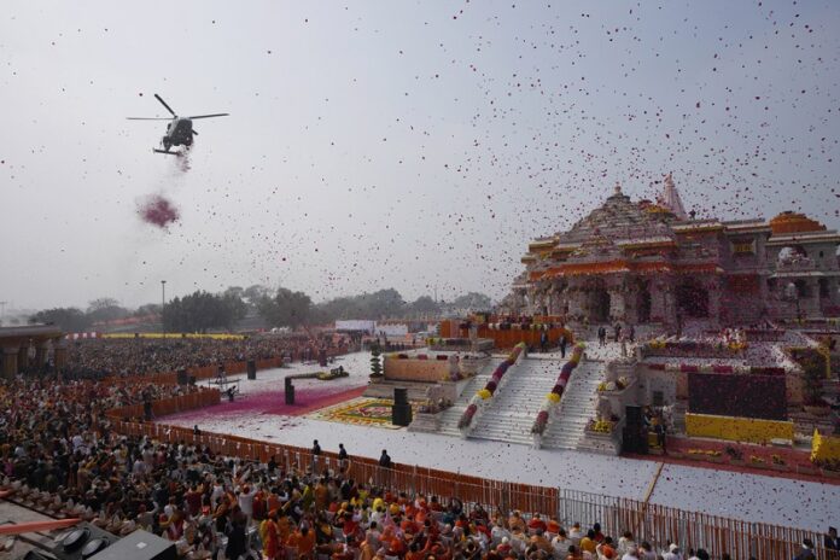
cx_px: 420
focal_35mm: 22
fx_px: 513
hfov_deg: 78.6
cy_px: 280
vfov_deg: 57.2
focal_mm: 22
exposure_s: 1/2500
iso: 200
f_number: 5.6
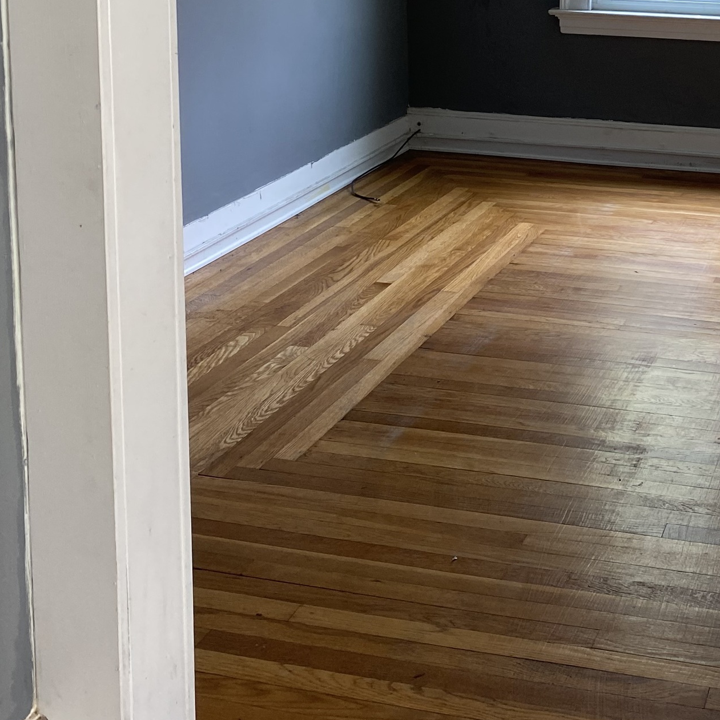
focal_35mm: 56
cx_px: 637
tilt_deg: -9.1
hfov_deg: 29.4
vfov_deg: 29.3
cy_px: 68
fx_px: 1318
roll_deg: -1.3
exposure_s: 1/122
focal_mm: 4.25
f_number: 1.8
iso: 80
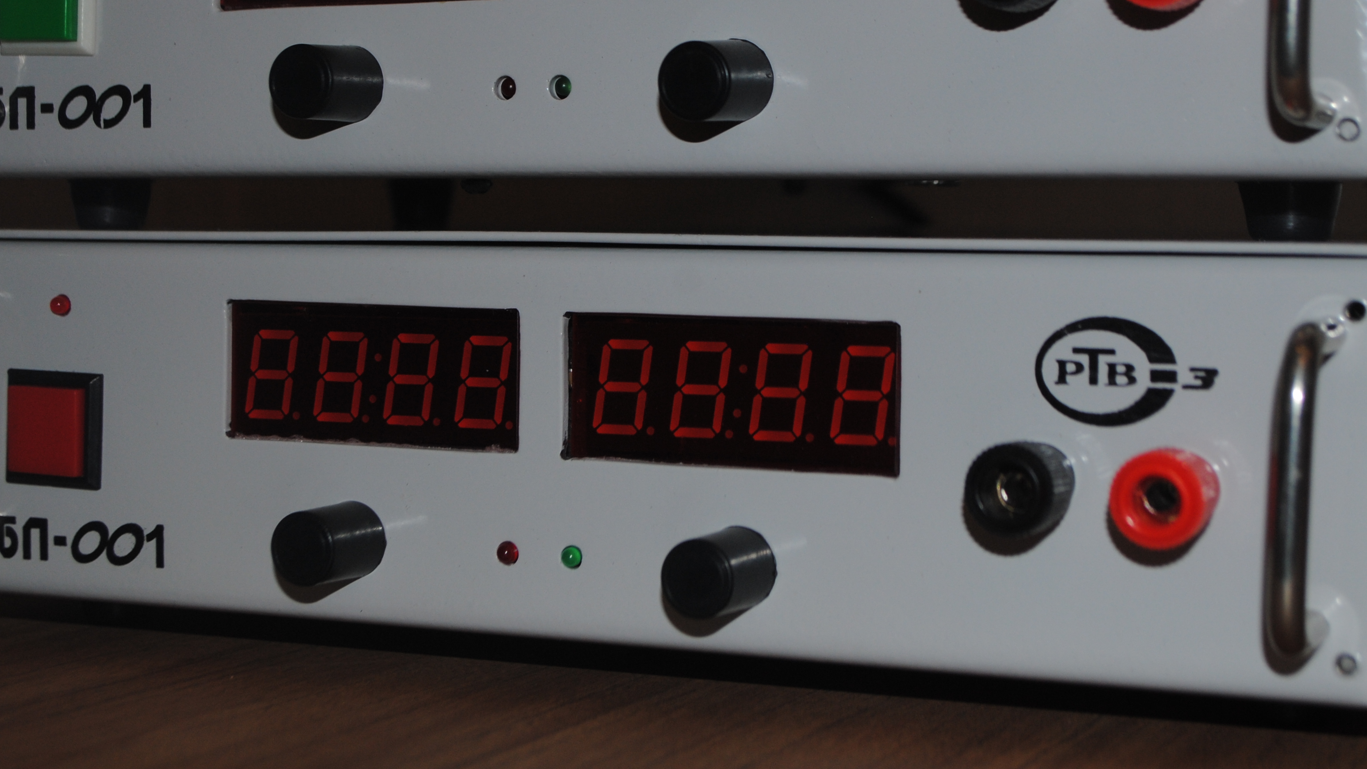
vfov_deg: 16.9
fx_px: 2573
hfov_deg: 29.7
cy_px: 209
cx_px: 688
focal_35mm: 71
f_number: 5
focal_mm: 36
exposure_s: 1/60
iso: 200
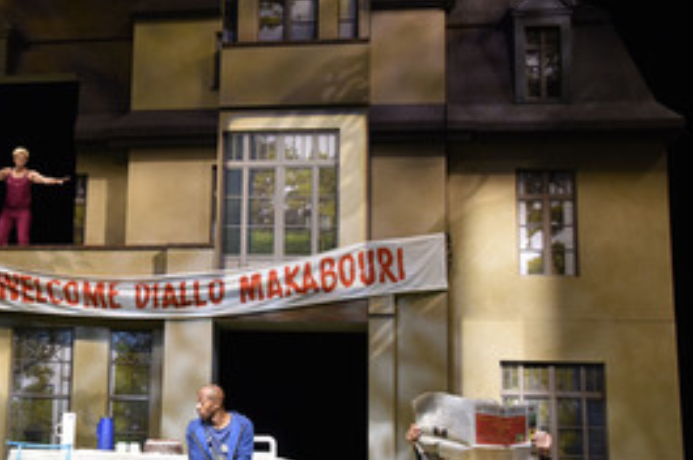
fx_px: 1307
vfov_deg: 20.0
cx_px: 137
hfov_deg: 29.0
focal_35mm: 68
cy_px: 214
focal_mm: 40
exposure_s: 1/160
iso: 1250
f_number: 6.3
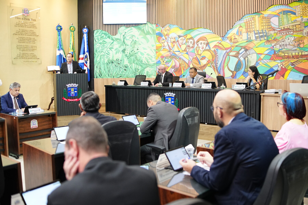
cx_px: 154
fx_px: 295
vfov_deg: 38.4
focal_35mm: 34
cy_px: 102
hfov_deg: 55.1
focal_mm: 23
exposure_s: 1/125
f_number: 1.8
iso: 2000
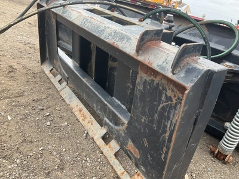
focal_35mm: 29
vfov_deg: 48.2
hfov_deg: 61.7
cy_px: 90
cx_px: 120
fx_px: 200
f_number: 1.8
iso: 25
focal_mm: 3
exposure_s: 1/370
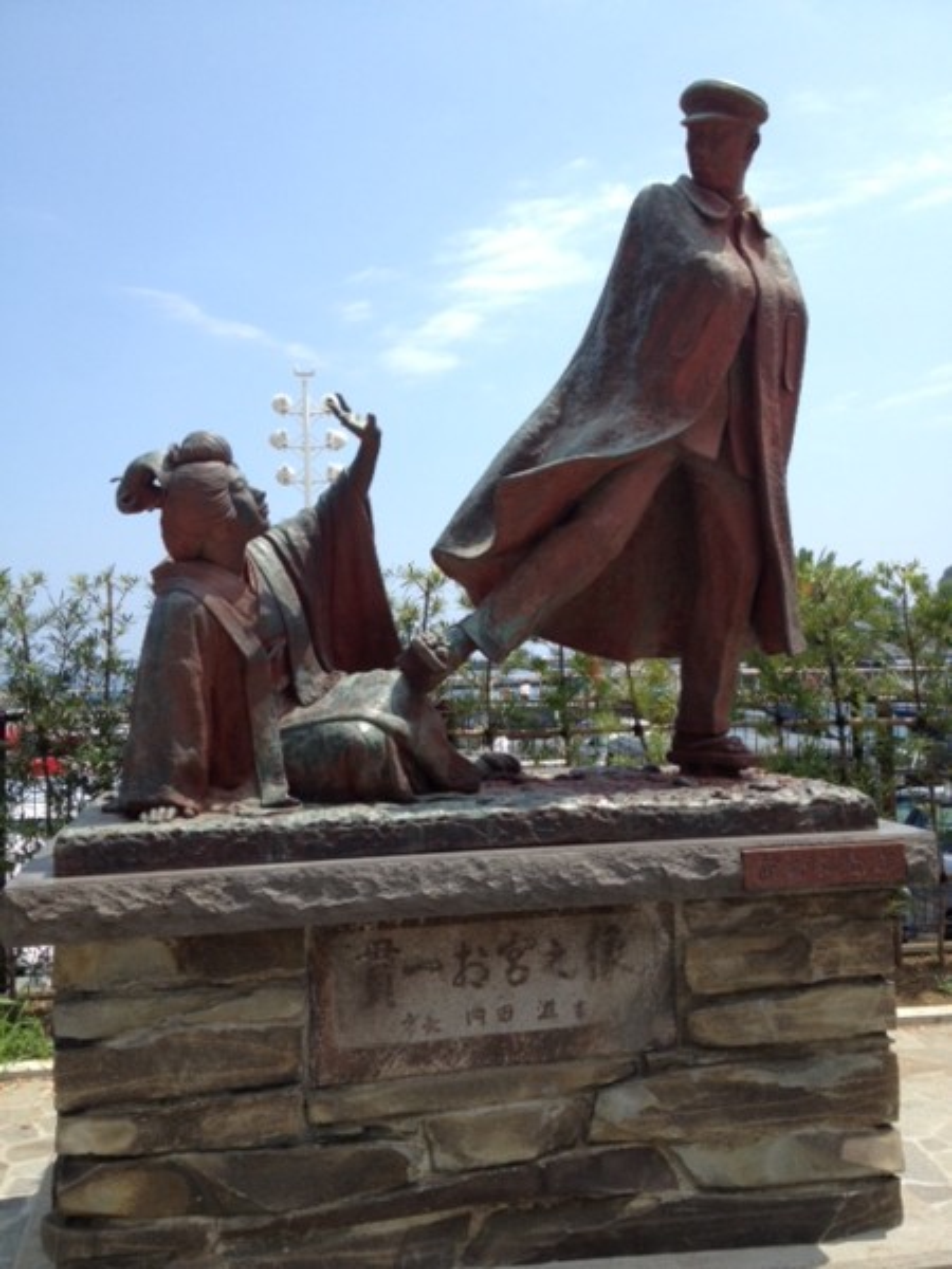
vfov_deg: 52.6
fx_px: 1283
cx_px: 476
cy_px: 634
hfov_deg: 40.7
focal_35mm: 35
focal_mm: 4.28
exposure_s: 1/1227
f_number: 2.4
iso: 50
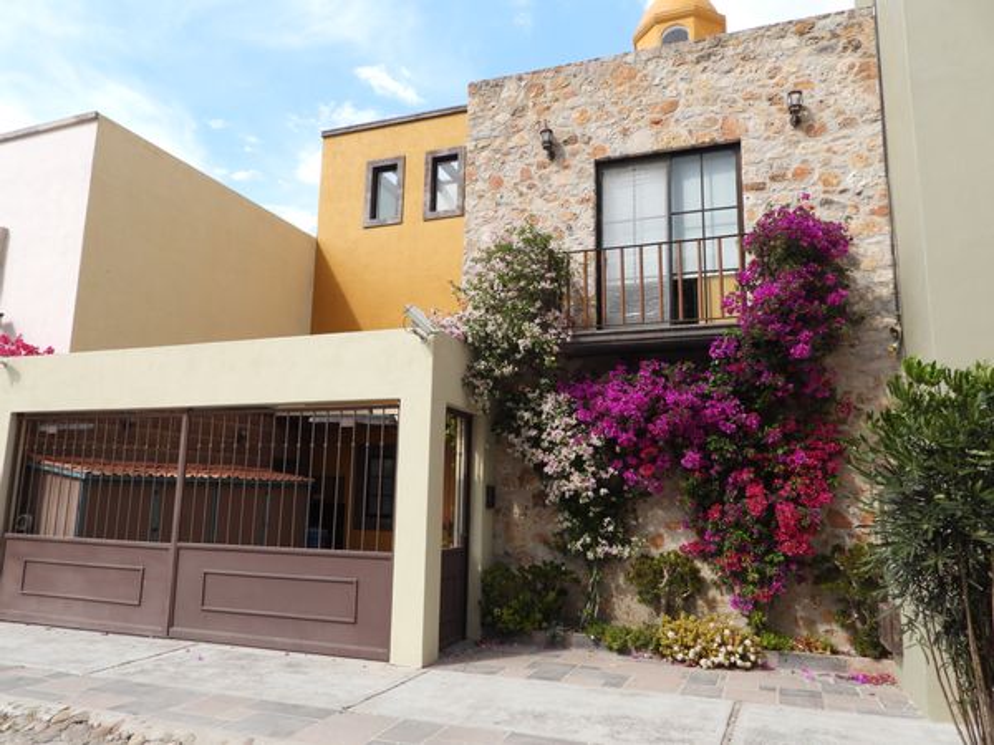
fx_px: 689
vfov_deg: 56.8
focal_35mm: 24
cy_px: 372
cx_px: 497
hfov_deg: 71.6
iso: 100
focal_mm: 4.3
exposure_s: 1/800
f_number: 2.8
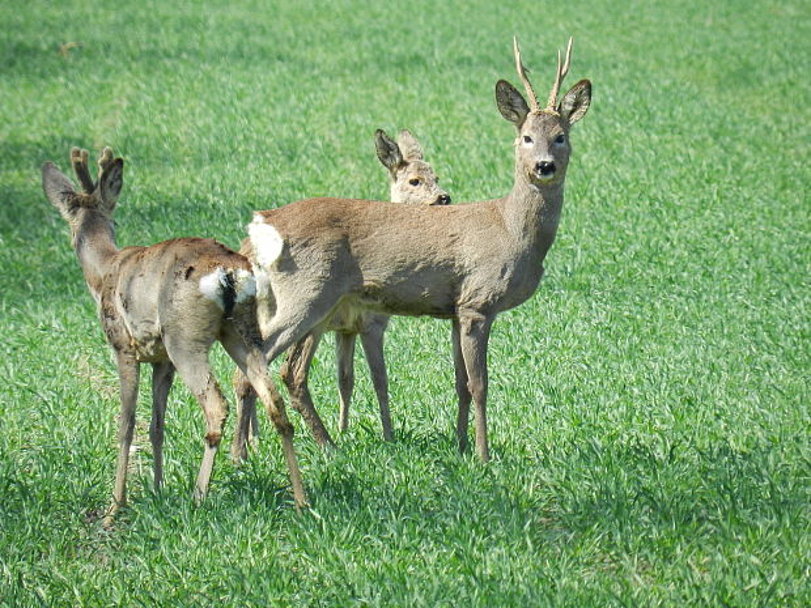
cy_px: 304
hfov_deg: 2.4
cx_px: 406
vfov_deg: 1.8
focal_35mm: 810
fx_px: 18977
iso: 160
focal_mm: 144
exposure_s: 1/250
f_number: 5.7
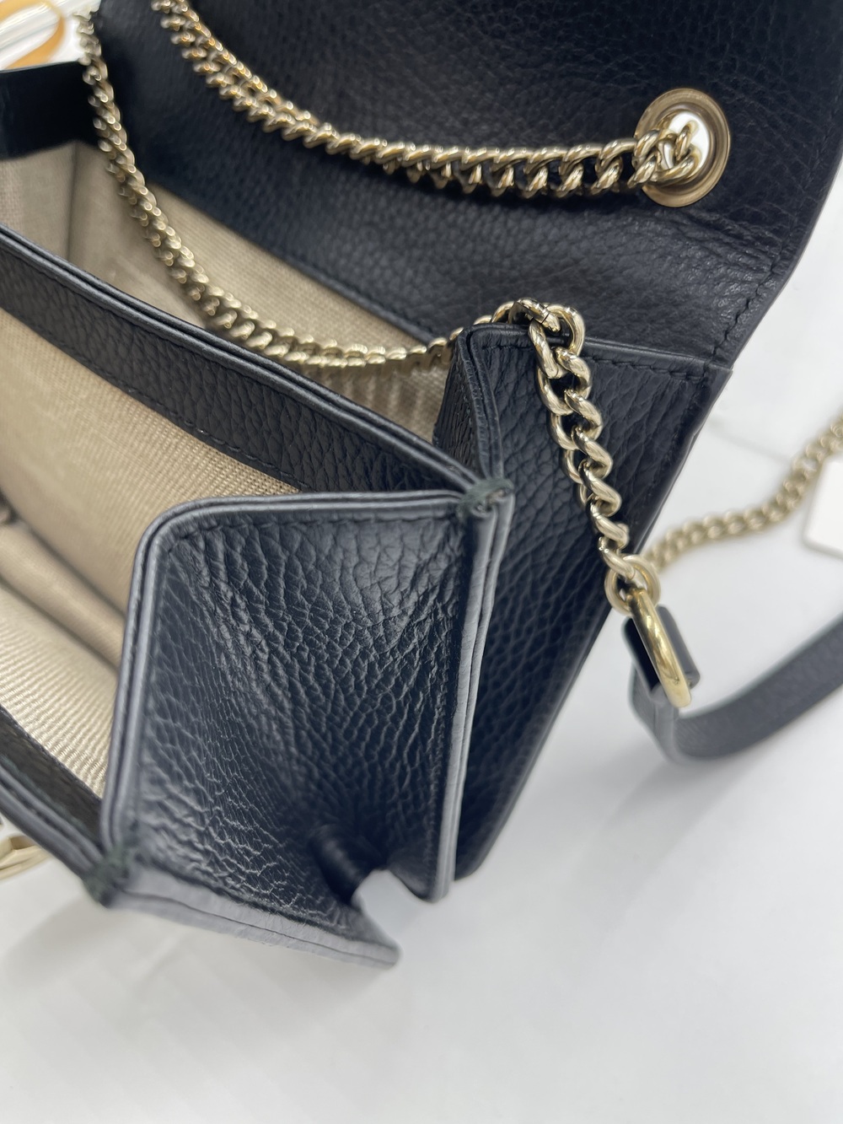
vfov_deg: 69.4
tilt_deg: -54.7
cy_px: 562
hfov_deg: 54.9
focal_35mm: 25
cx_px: 422
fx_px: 812
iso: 32
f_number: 1.6
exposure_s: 1/100
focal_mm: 5.1
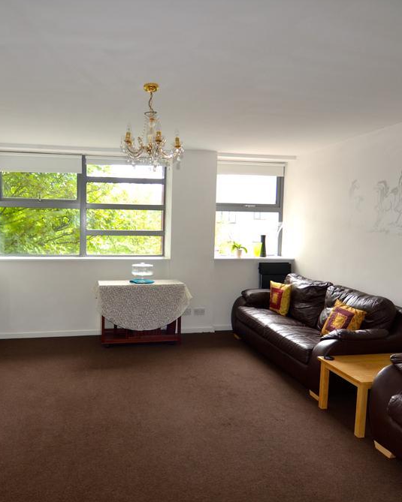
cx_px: 150
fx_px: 353
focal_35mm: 24
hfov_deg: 58.6
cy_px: 249
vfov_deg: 70.9
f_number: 2.8
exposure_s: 1/80
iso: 400
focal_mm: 11
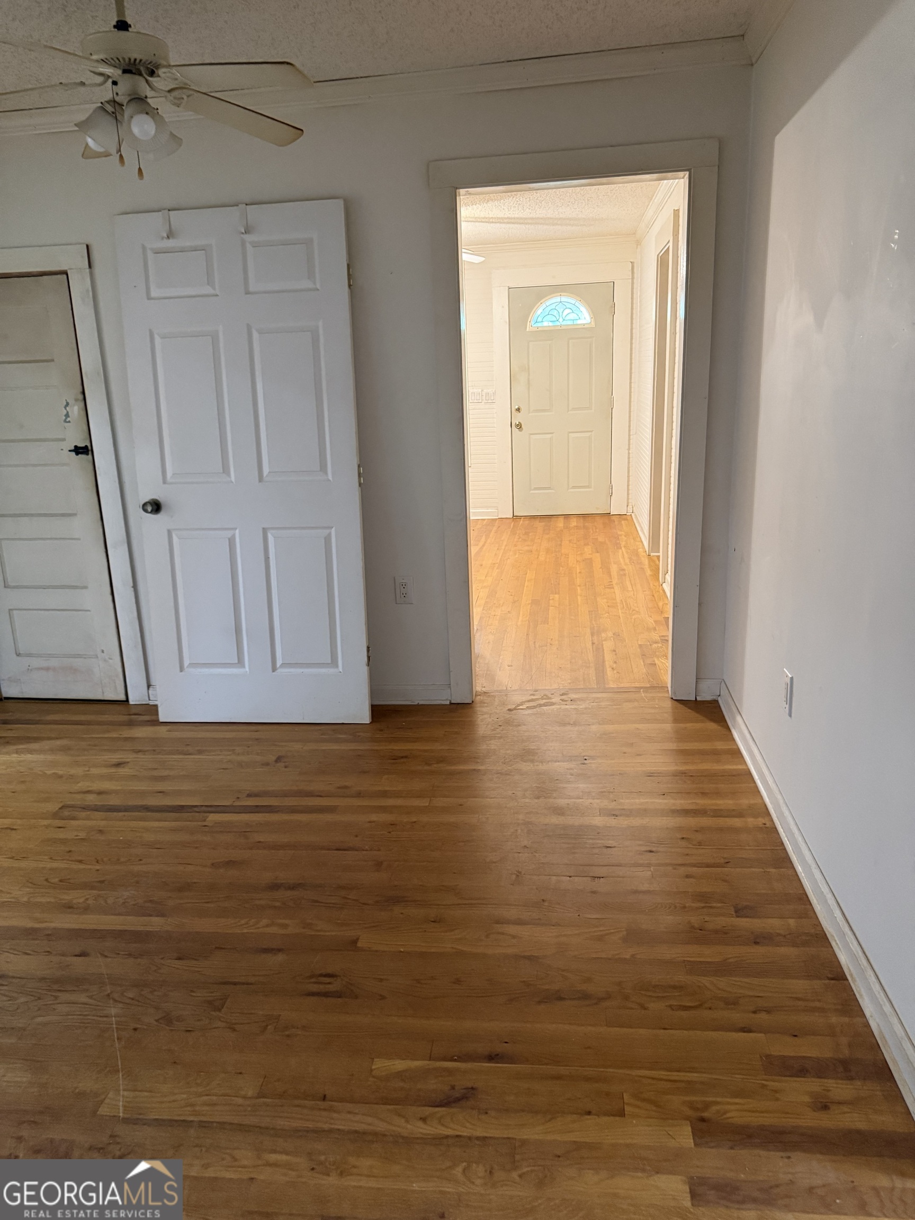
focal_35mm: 24
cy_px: 610
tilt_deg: -15.2
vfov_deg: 71.6
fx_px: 846
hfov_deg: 56.8
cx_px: 458
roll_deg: +3.2
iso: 800
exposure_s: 1/60
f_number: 1.78
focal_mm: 6.76
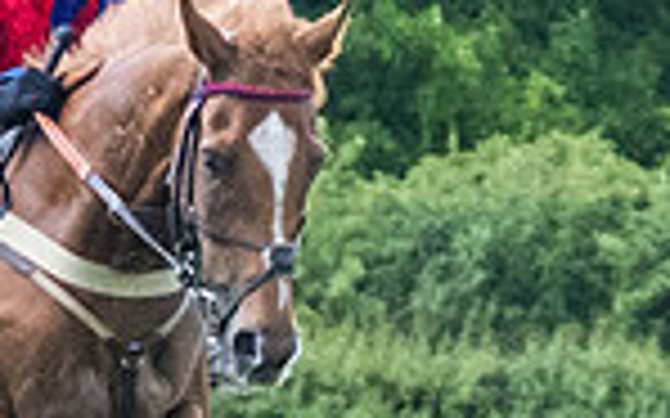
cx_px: -999
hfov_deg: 1.6
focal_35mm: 1340
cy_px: 752
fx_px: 24459
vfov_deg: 1.0
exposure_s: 1/1250
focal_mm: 98
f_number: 4
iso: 2000
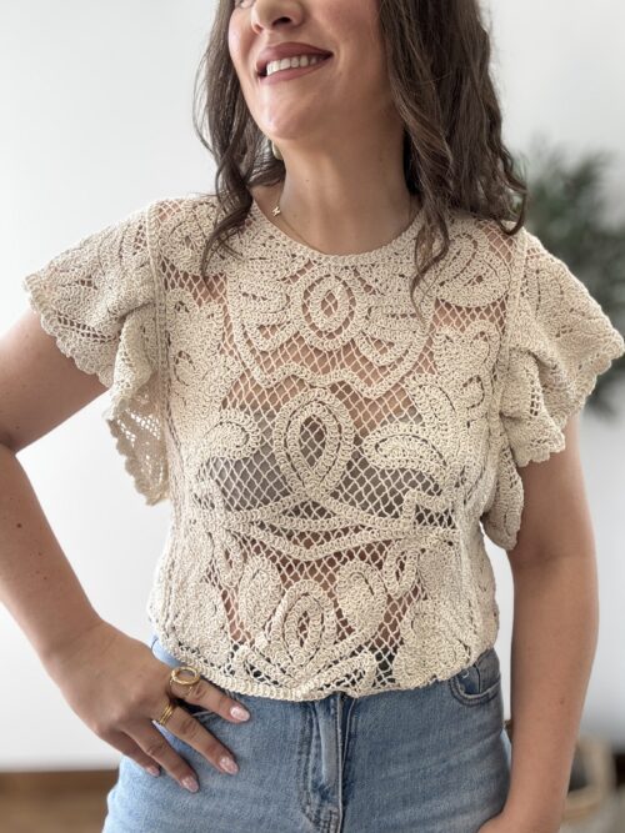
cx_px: 312
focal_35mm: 30
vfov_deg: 60.0
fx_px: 722
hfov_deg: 46.8
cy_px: 416
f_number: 1.9
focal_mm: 2.69
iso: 50
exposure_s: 1/121
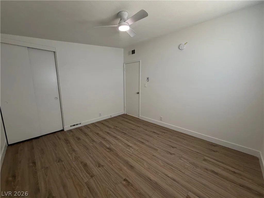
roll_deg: +0.8
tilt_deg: -9.3
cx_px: 132
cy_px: 99
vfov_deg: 85.7
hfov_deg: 102.1
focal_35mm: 14
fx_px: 107
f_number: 2.2
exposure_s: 1/60
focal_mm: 2.22
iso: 250
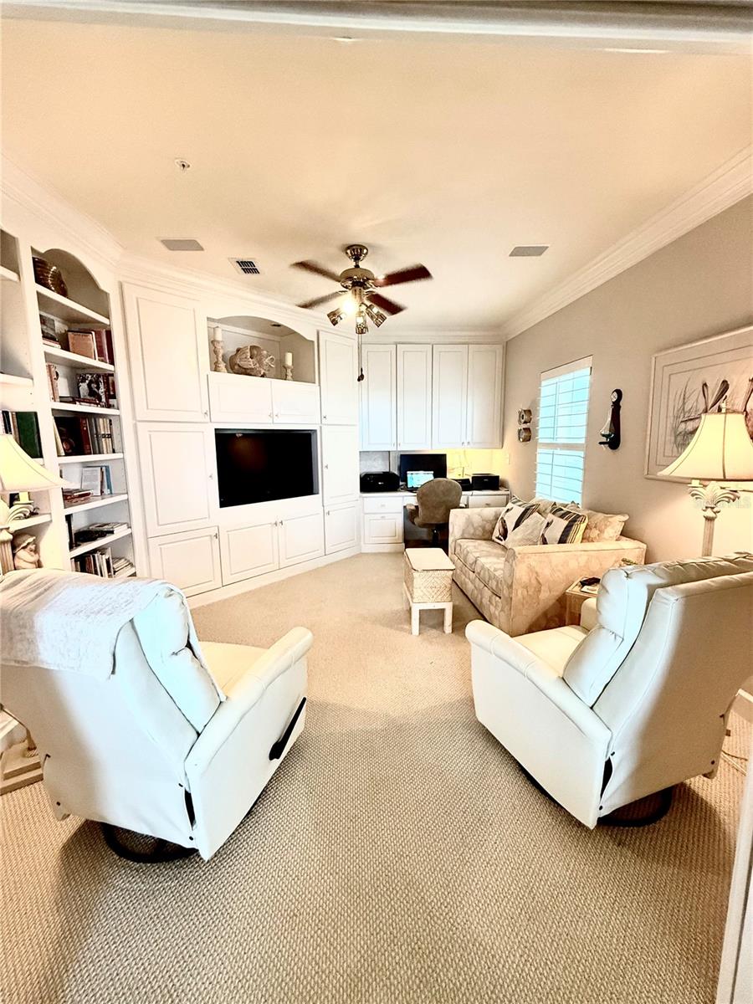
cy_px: 502
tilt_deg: -8.1
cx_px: 376
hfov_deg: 85.7
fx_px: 406
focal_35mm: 14
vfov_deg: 102.1
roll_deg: +1.3
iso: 640
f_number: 2.2
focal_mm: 2.22
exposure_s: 1/120
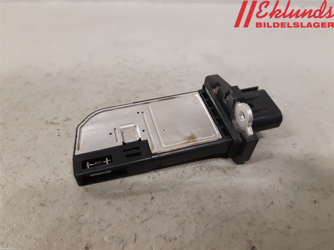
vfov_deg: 53.1
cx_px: 167
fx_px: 251
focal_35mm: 26
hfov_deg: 67.3
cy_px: 125
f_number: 1.7
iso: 250
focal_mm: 3.93
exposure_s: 1/50
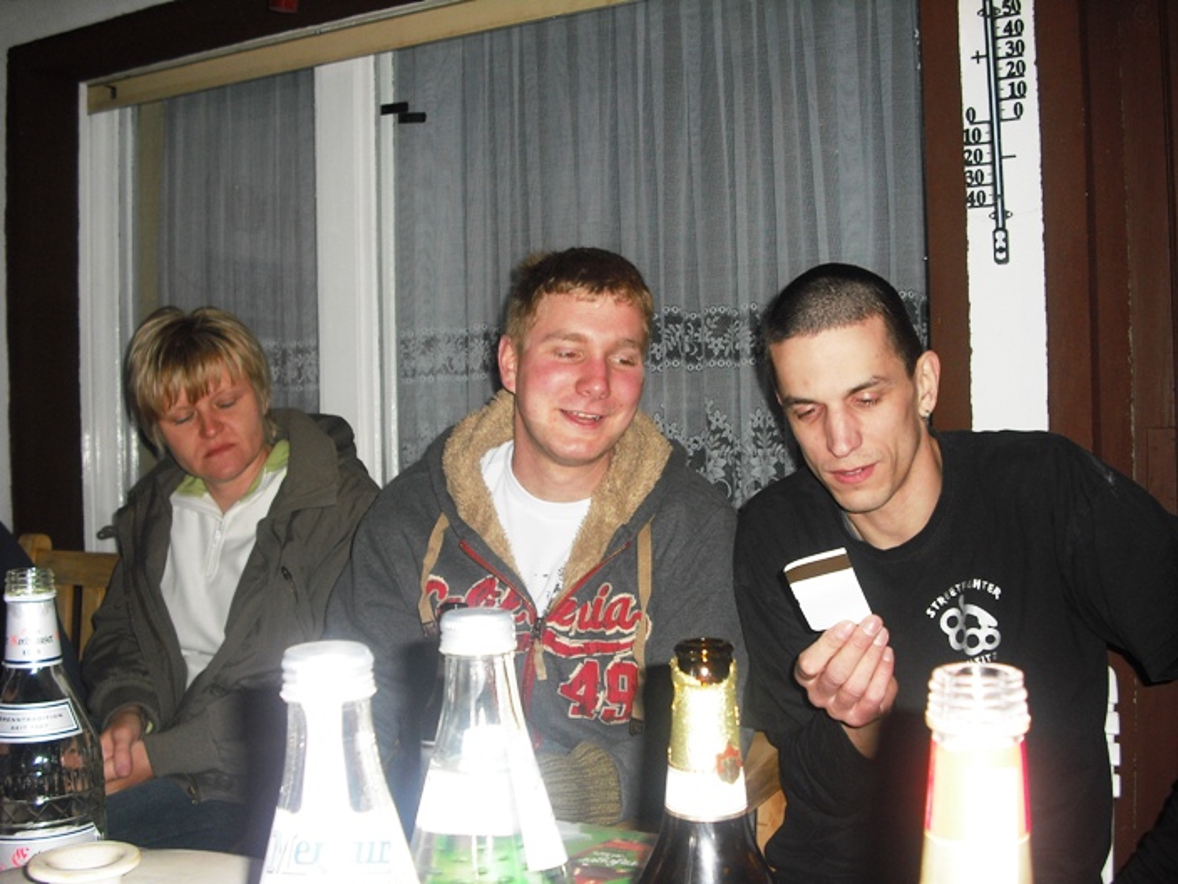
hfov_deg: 49.0
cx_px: 589
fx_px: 1293
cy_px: 442
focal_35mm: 38
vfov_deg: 37.7
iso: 100
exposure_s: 1/60
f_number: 2.8
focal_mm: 6.2
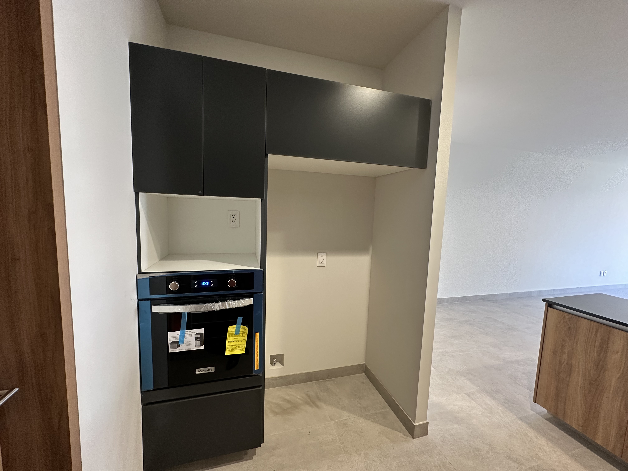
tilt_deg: -5.8
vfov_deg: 85.7
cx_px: 314
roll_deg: -2.5
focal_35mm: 14
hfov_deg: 102.1
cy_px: 236
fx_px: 254
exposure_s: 1/60
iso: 250
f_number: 2.2
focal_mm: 2.22
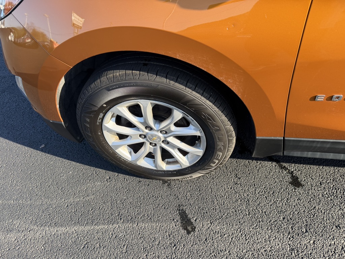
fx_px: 239
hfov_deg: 71.6
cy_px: 130
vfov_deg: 56.8
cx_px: 172
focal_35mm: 24
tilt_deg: -43.0
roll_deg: -1.2
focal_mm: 6.76
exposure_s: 1/898
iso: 100
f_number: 1.78
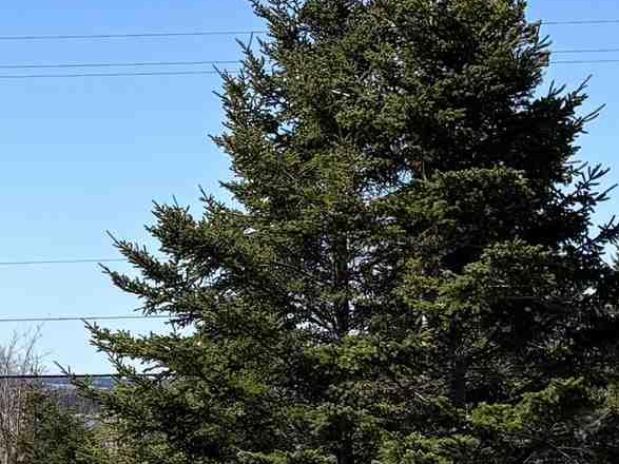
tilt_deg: +0.4
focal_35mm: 136
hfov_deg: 13.9
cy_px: 330
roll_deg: +0.3
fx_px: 2431
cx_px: -219
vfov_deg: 10.9
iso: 50
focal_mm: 5.96
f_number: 1.6
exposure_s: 1/3106
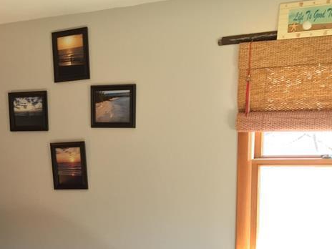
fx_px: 614
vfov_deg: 22.1
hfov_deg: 29.4
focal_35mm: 64
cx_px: 52
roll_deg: +0.7
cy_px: 250
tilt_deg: -10.4
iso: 80
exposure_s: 1/30
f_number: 2.2
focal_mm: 4.15
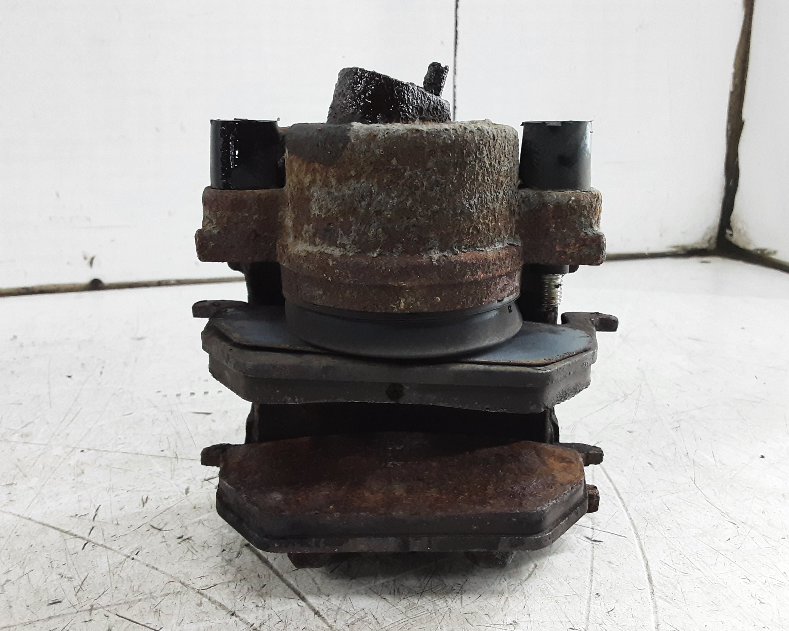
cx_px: 415
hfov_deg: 60.4
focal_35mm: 29
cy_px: 315
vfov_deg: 50.0
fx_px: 677
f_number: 1.9
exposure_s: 1/33
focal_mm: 2.91
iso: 160
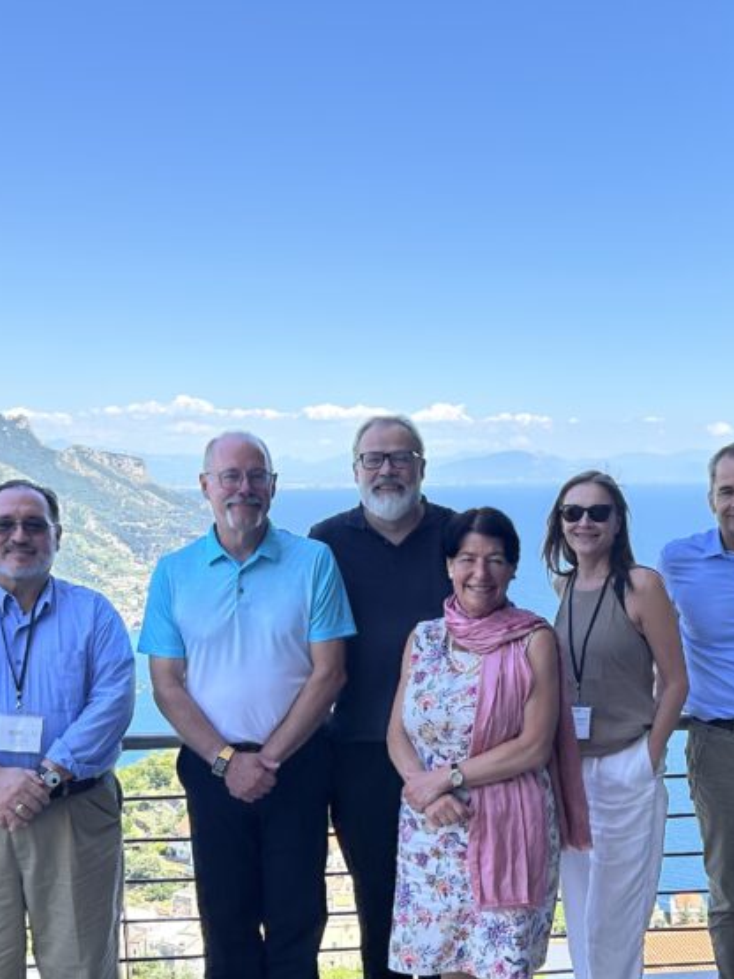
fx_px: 1358
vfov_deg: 39.5
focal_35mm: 48
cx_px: 411
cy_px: 589
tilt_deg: -5.5
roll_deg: +0.8
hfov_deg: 30.2
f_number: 1.5
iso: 50
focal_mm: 5.7
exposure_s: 1/1901
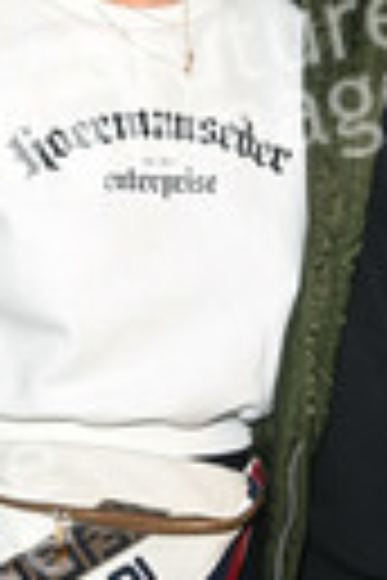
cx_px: 333
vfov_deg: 20.6
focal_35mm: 99
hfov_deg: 13.7
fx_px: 1596
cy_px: 324
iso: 2000
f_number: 5.6
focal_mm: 32
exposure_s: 1/50
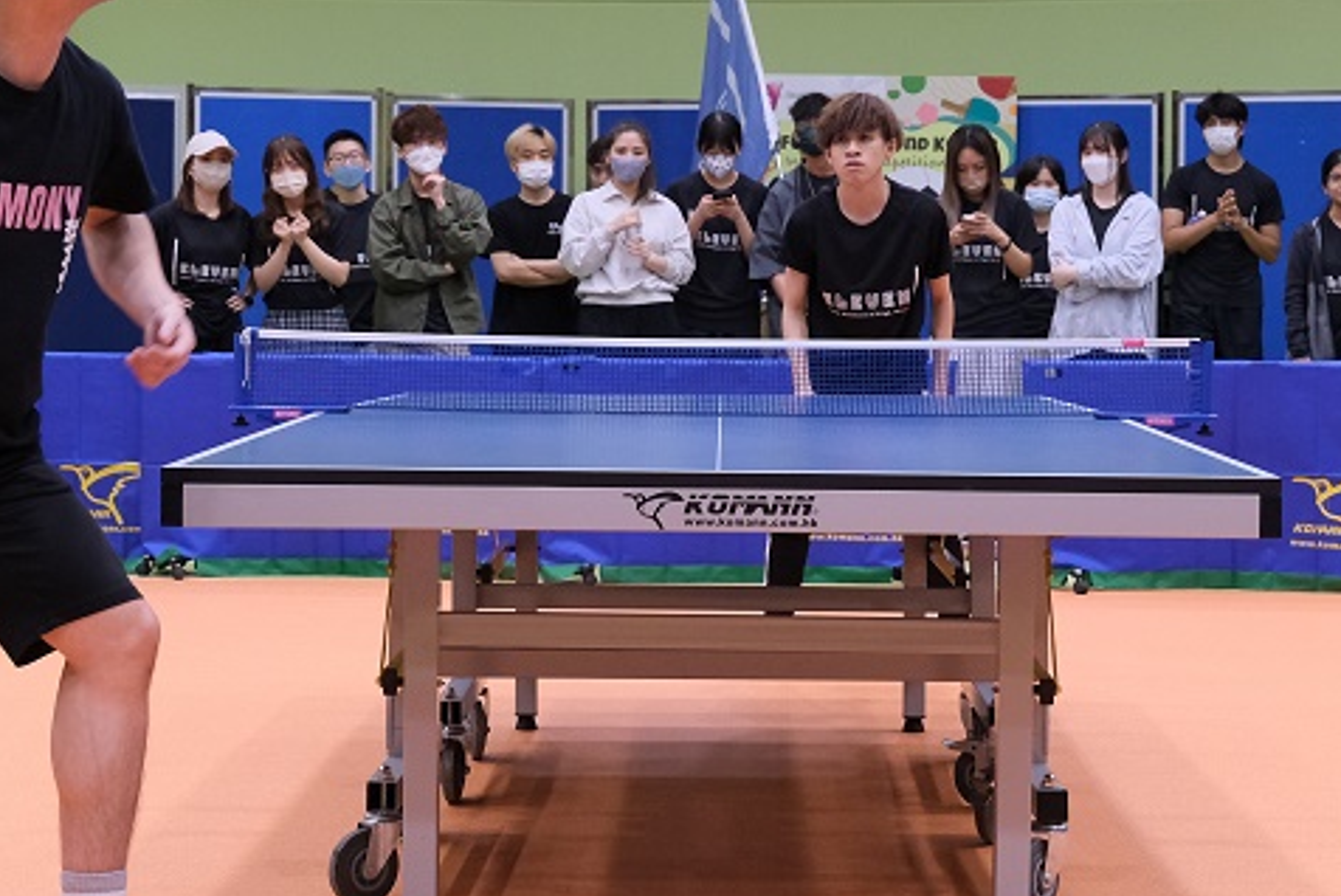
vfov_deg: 20.0
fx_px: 2534
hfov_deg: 29.6
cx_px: 651
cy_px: 313
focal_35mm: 68
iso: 2500
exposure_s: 1/170
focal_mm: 24
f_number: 3.5
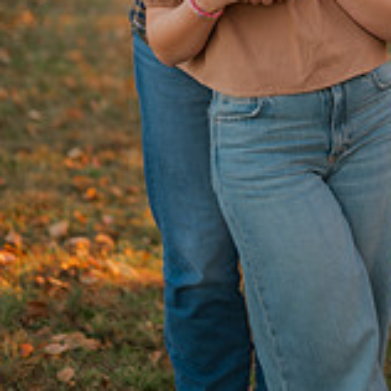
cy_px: 27
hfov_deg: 14.3
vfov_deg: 14.2
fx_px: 1546
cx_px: 298
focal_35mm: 121
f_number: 1.8
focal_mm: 50
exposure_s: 1/125
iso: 110
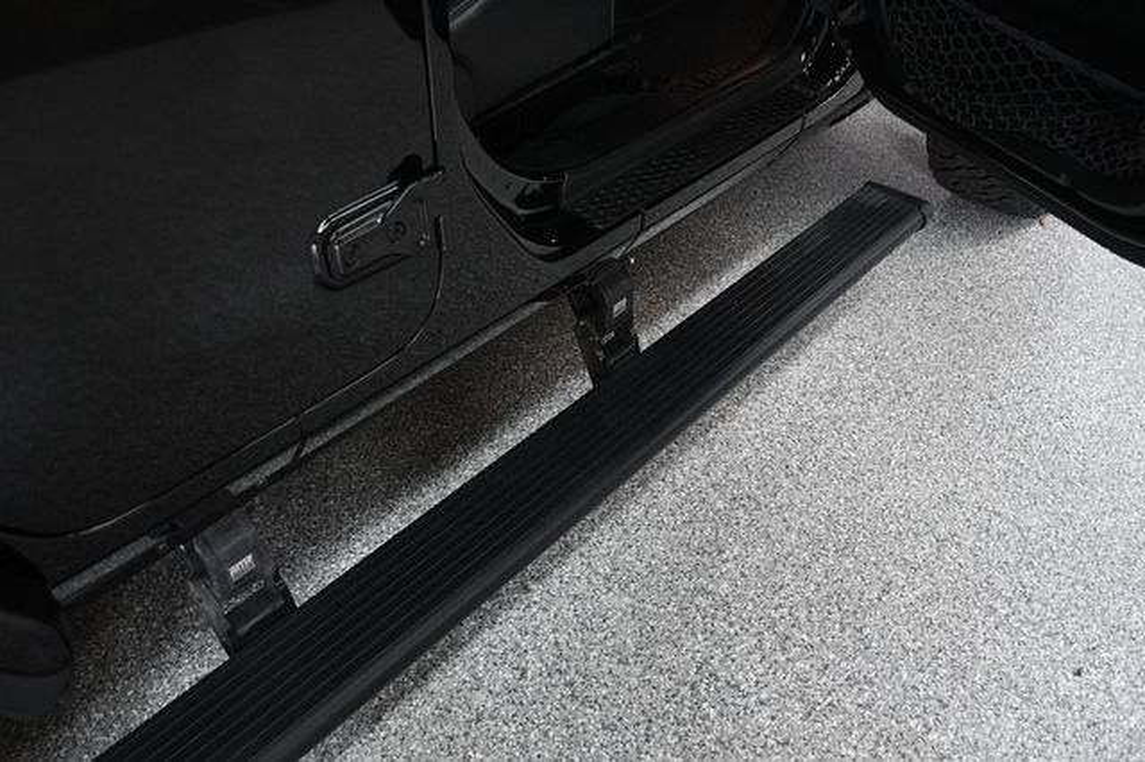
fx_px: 1049
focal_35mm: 33
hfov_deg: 57.2
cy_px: 381
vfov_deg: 39.9
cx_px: 572
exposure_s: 1/125
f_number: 3.5
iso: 1800
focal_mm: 22
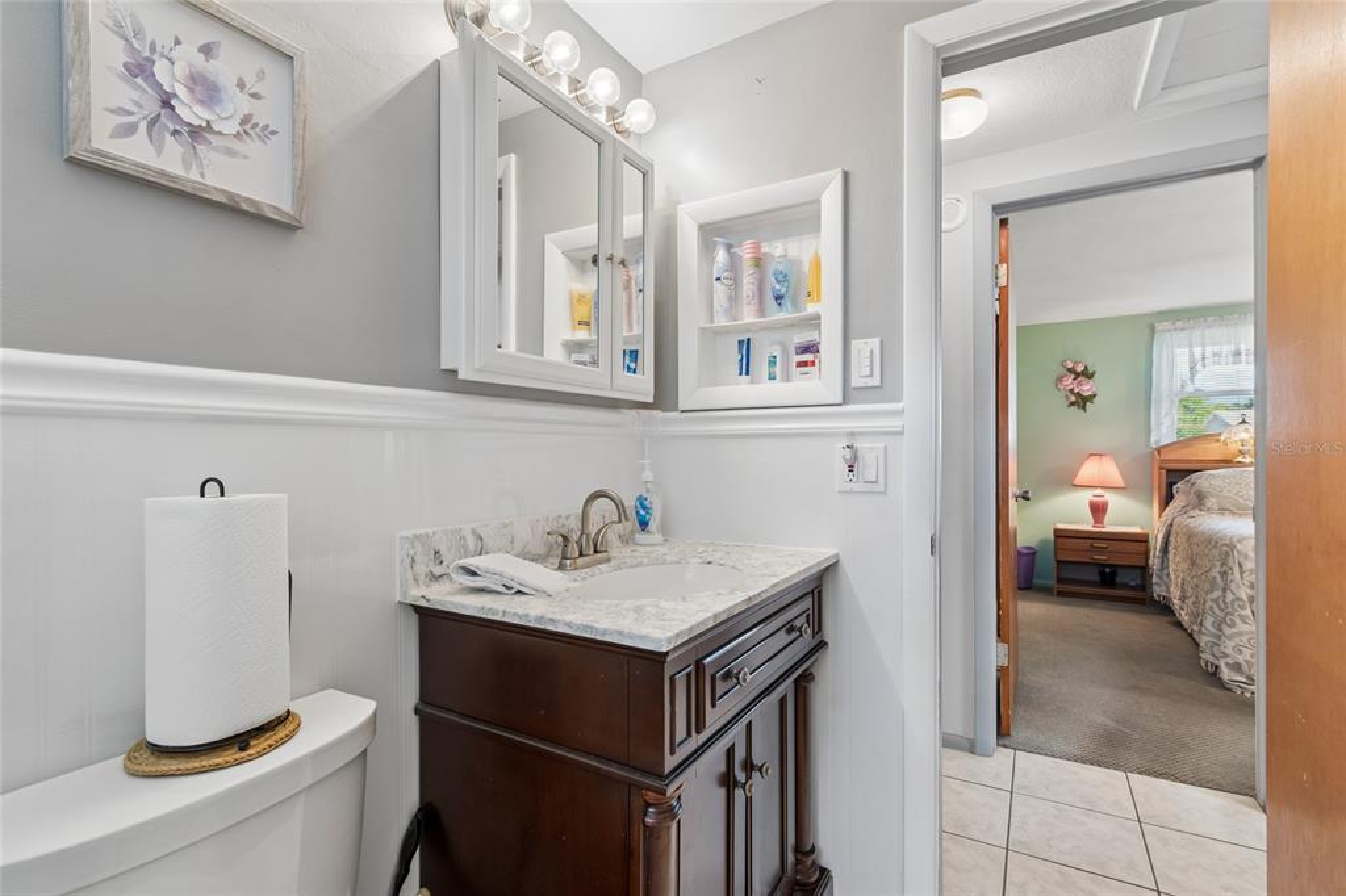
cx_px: 673
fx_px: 561
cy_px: 448
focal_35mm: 15
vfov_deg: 77.3
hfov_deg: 100.4
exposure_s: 1/1.67
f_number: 7.1
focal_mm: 10
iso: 100
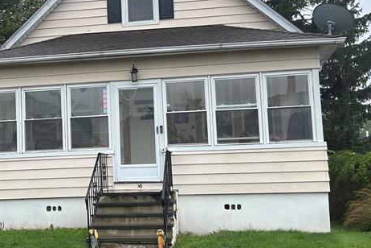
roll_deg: +1.4
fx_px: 618
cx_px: 105
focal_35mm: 60
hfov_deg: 32.9
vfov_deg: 22.6
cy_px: 105
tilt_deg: +5.3
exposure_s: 1/1412
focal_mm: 5.7
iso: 50
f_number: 1.5
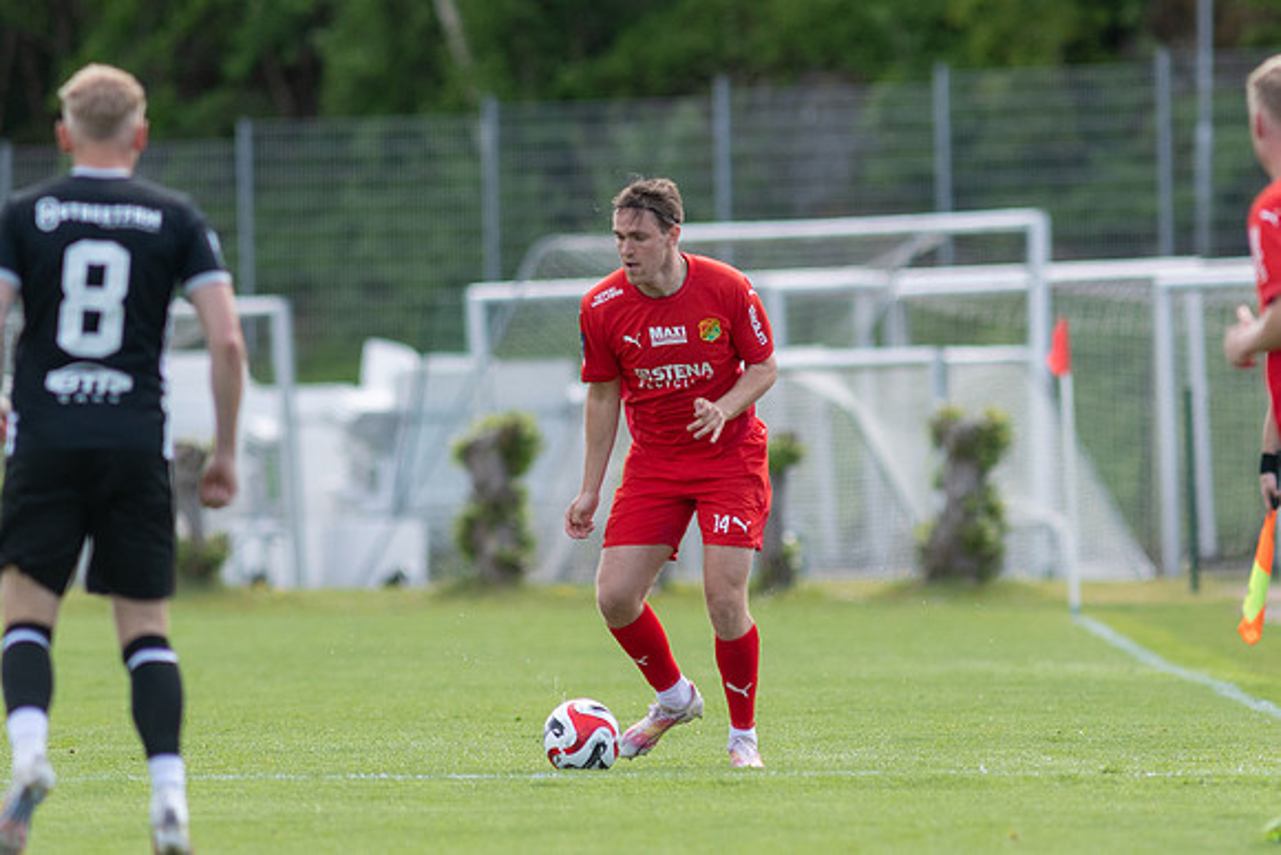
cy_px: 428
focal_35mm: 600
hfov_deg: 3.4
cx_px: 640
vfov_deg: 2.3
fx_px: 21354
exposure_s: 1/2500
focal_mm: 300
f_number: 3.2
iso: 360
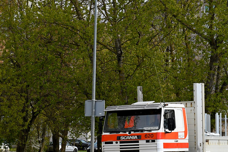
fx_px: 741
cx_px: 191
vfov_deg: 11.7
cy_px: 84
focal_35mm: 117
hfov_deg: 17.3
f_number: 6.3
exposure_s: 1/1000
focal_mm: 45
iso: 250
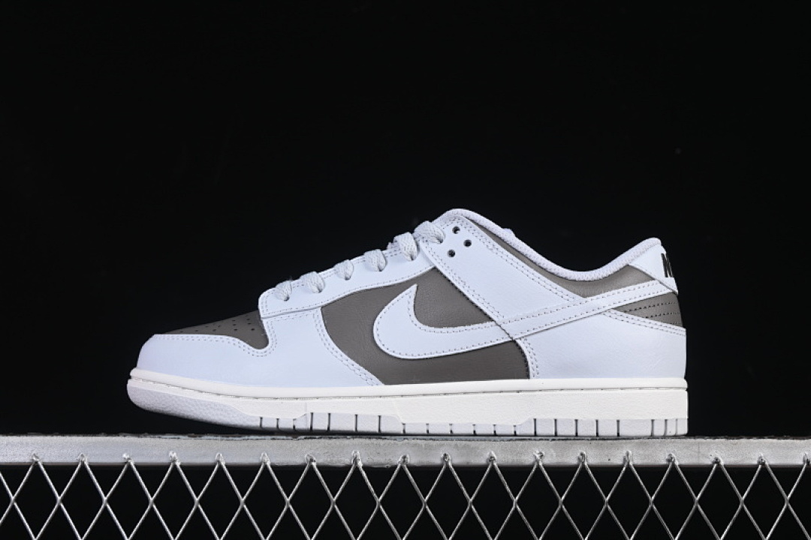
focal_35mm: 75
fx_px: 1689
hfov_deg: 27.0
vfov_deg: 18.2
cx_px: 406
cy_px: 270
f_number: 8
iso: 160
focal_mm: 50
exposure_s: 1/80
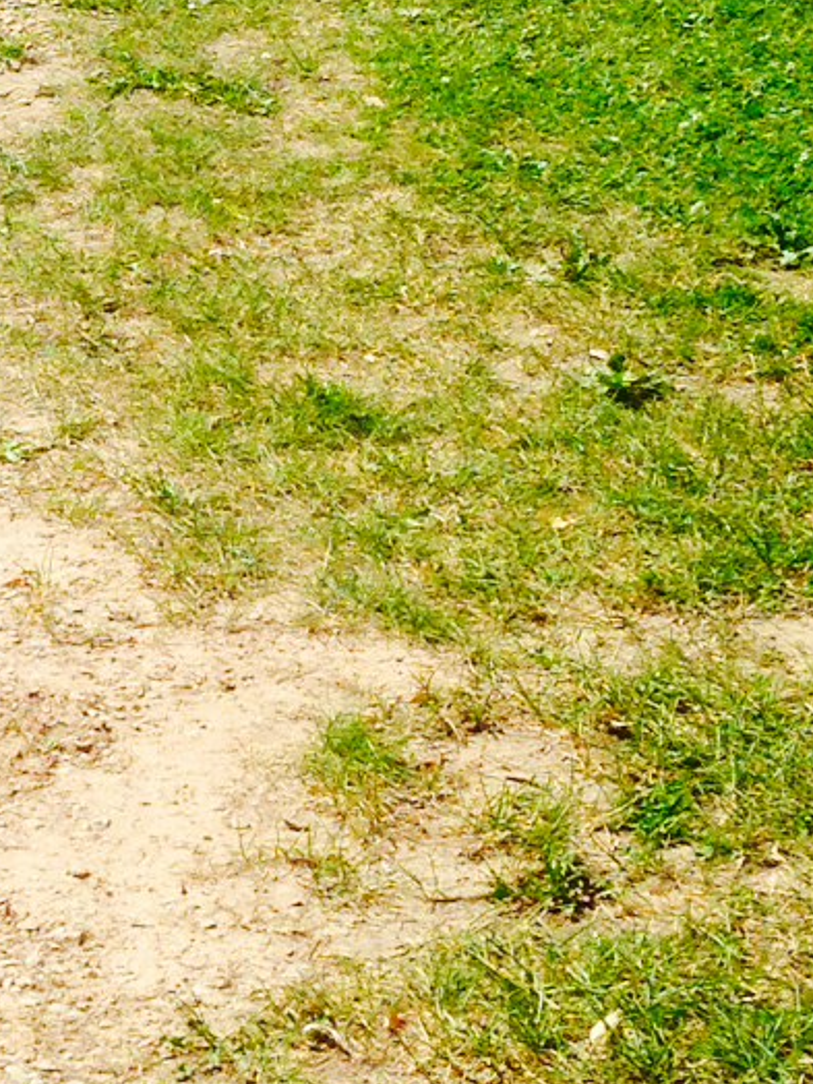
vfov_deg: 15.3
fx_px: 4040
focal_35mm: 129
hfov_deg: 11.0
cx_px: -457
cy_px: 488
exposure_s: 1/1355
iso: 50
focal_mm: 4.12
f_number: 2.4
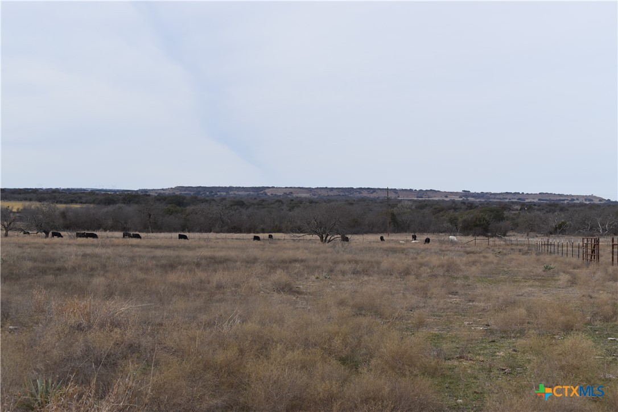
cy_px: 206
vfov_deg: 22.6
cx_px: 309
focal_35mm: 60
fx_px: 1030
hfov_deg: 33.4
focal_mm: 40
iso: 100
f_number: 8
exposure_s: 1/250
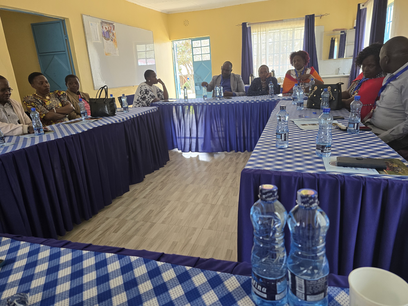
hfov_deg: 73.9
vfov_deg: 58.9
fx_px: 271
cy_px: 153
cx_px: 204
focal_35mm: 23
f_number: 1.7
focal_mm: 6.3
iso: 200
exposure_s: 1/180
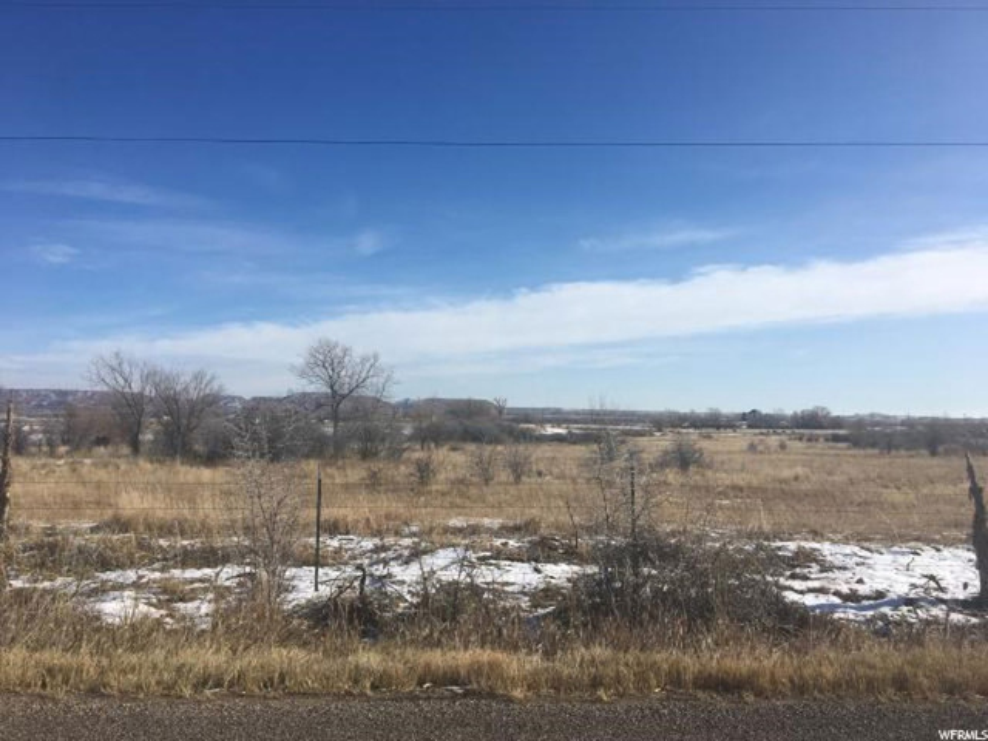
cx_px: 494
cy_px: 370
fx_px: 828
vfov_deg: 48.2
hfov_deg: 61.7
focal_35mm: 29
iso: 25
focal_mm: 4.15
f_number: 2.2
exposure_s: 1/3077
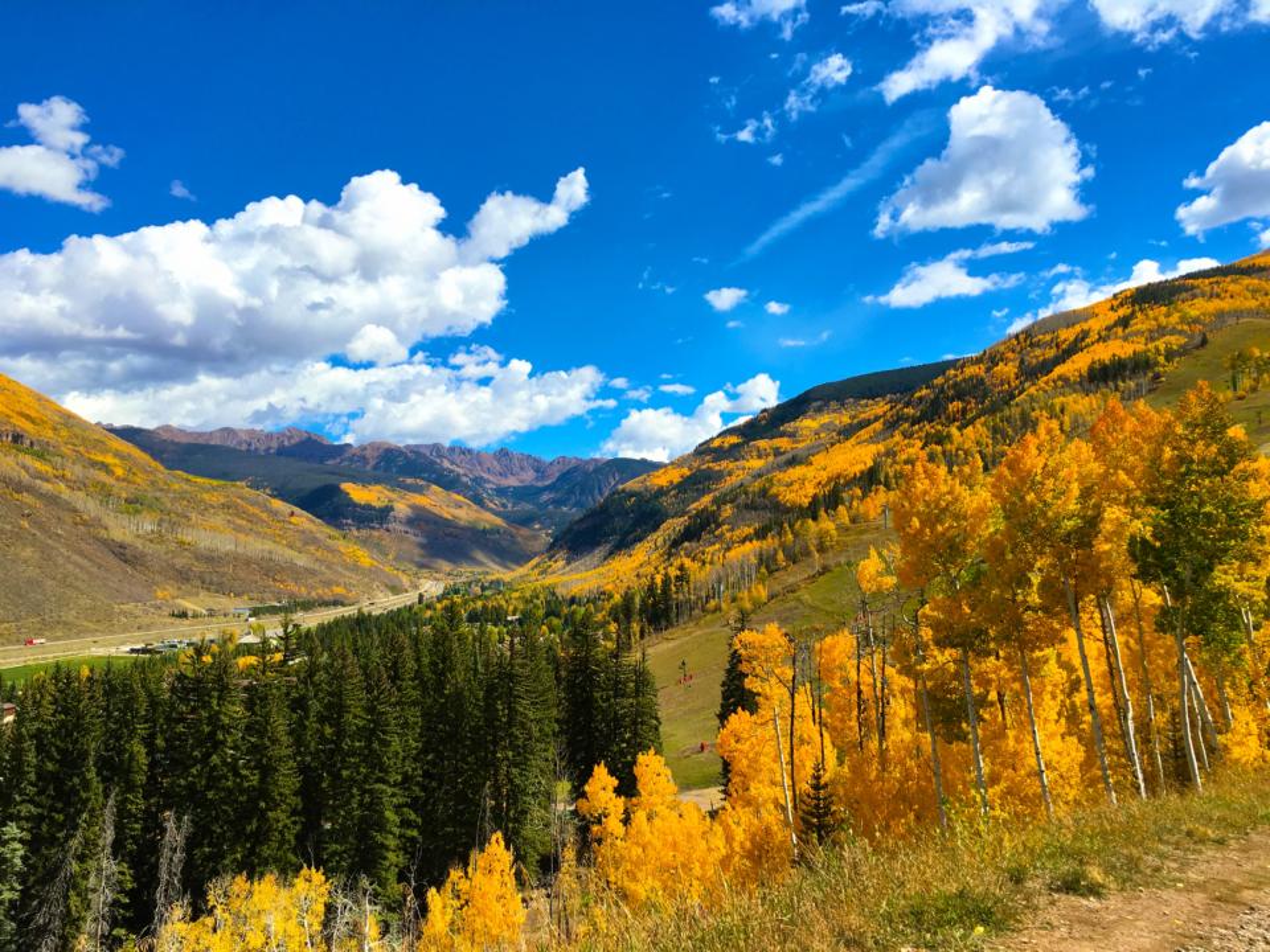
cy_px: 476
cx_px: 635
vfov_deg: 48.2
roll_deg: +0.5
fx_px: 1064
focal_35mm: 29
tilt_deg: +4.0
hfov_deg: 61.7
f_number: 2.2
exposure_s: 1/1479
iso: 25
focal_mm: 4.15
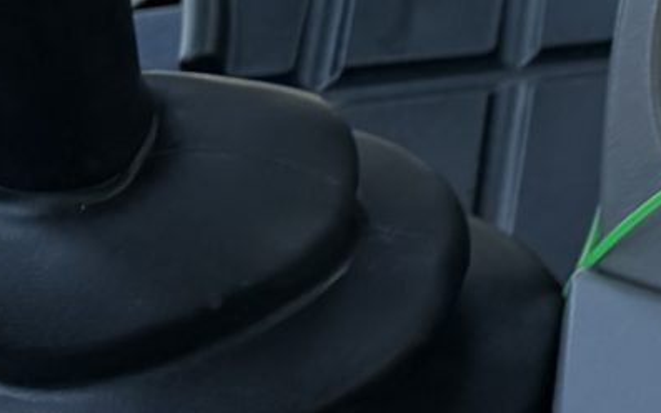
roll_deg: -6.4
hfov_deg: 10.2
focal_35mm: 164
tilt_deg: -36.4
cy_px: -759
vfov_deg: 7.2
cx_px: 1820
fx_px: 2954
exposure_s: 1/1075
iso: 80
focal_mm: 6.76
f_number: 1.78
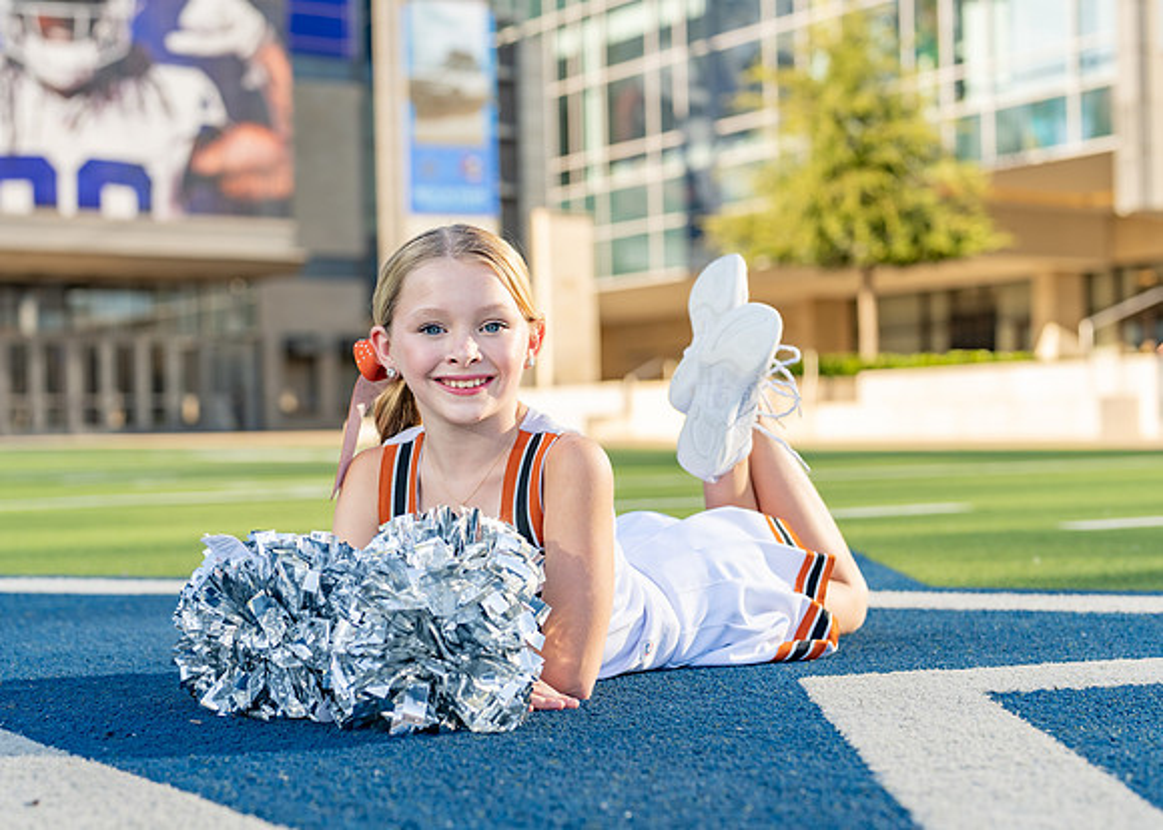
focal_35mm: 59
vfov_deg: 24.0
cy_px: 460
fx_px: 1952
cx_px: 519
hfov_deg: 33.1
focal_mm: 50
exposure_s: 1/640
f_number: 2.8
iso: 100
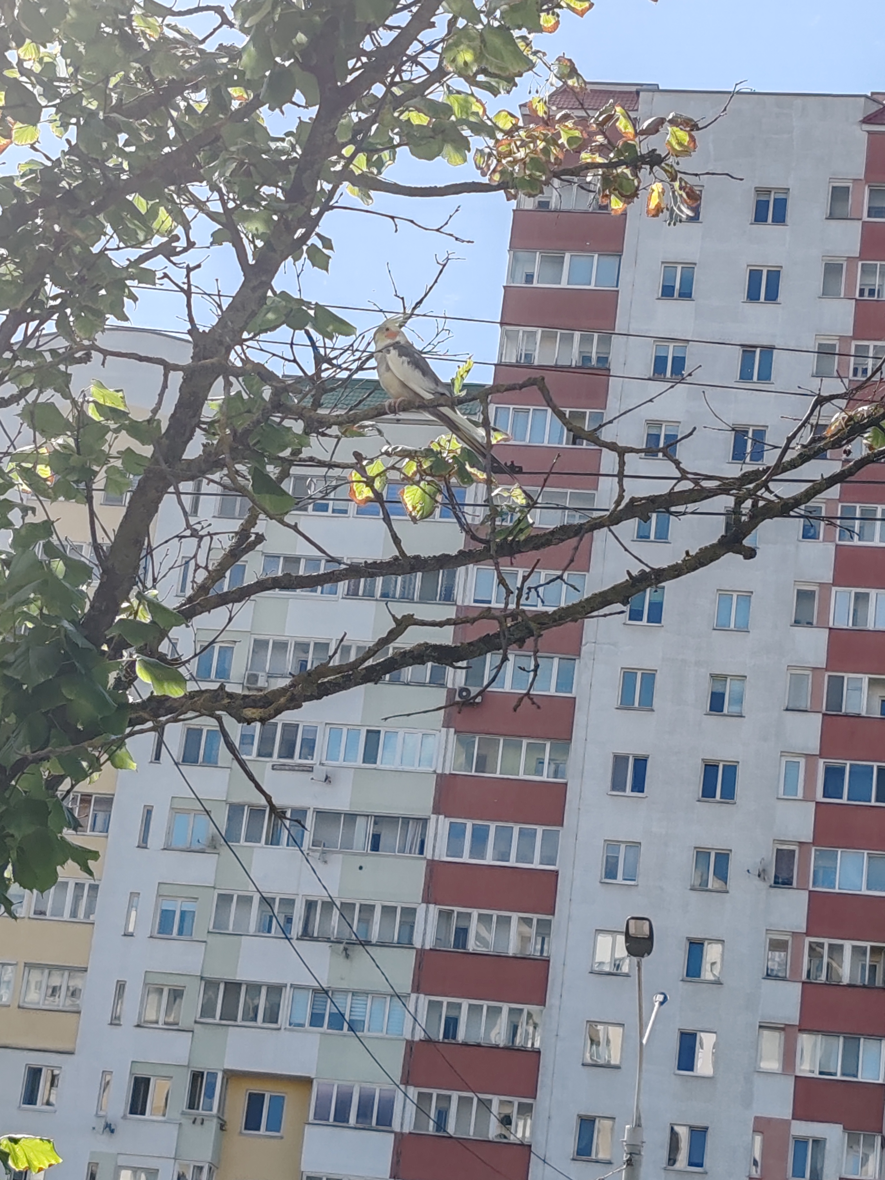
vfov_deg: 21.1
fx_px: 3170
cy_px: 590
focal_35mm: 93
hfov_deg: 15.9
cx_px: 442
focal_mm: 6.12
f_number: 1.9
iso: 50
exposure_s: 1/650
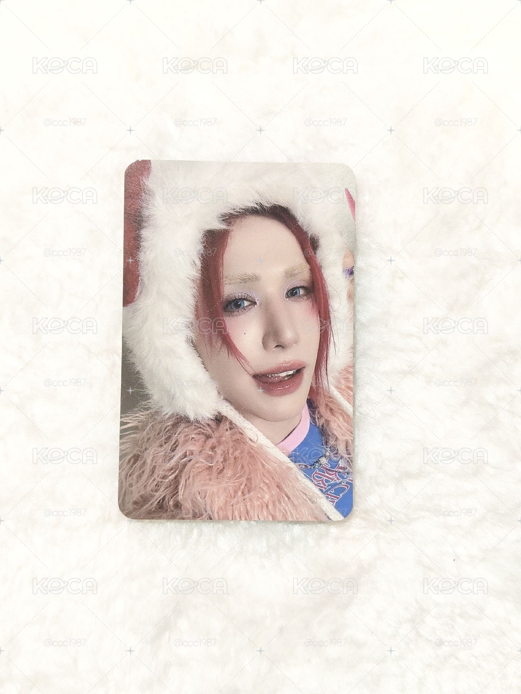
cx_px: 260
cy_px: 347
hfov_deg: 39.7
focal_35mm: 36
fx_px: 722
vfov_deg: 51.4
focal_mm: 4.84
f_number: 1.8
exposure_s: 1/60
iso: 125
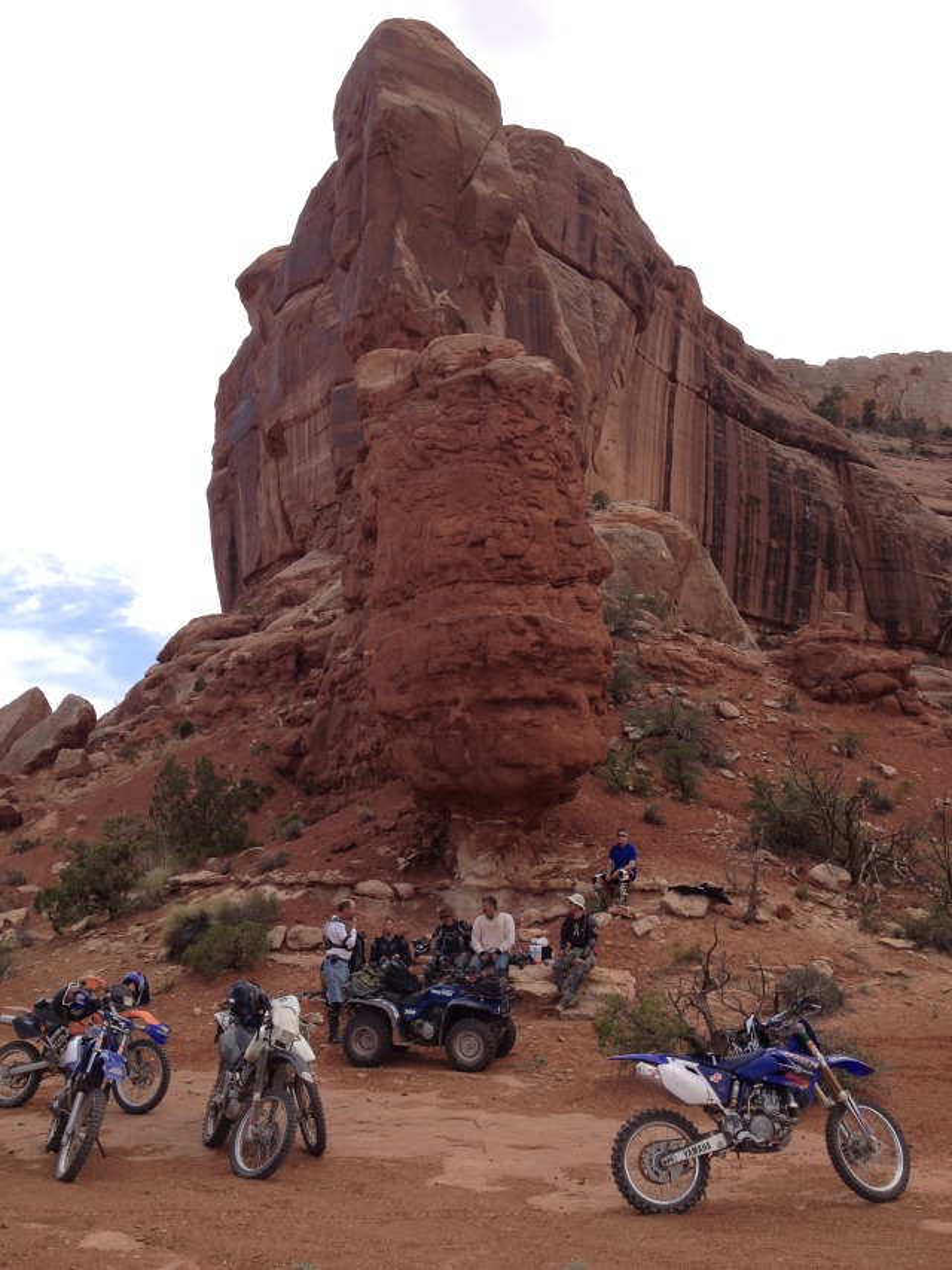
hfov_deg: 40.7
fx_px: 1283
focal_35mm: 35
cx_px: 476
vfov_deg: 52.6
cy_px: 635
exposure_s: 1/1381
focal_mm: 4.28
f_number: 2.4
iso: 50
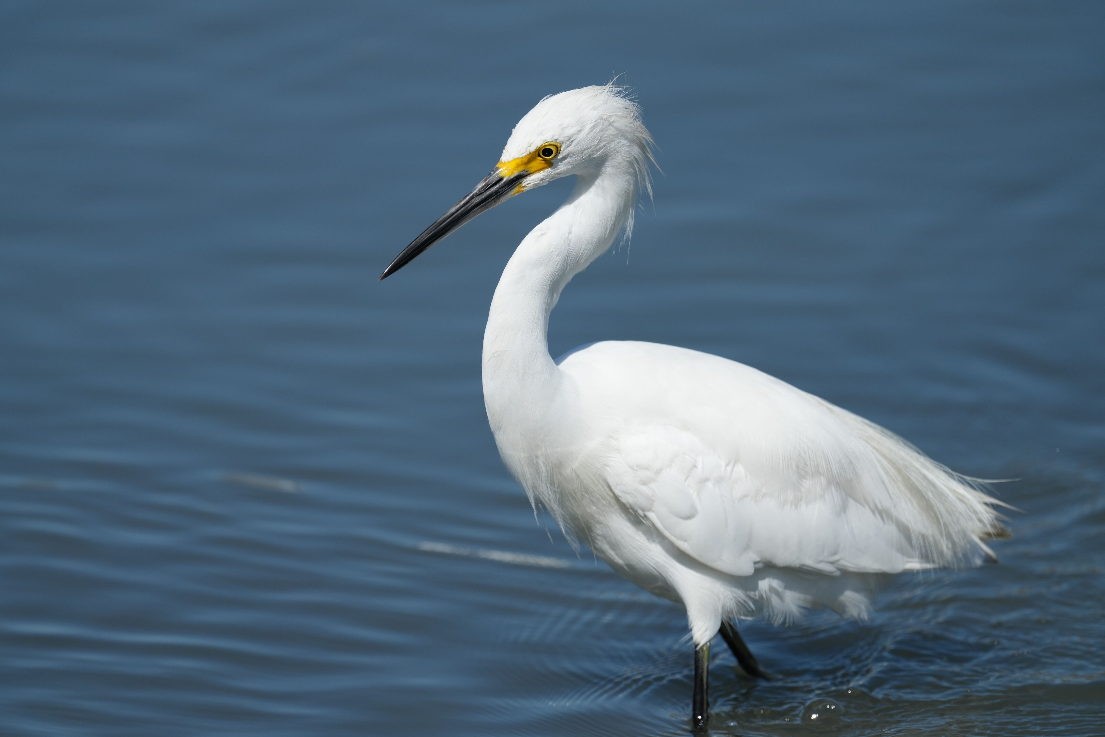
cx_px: 552
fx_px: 17188
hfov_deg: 3.7
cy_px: 368
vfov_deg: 2.5
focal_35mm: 560
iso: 400
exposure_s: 1/2500
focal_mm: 560
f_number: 6.3
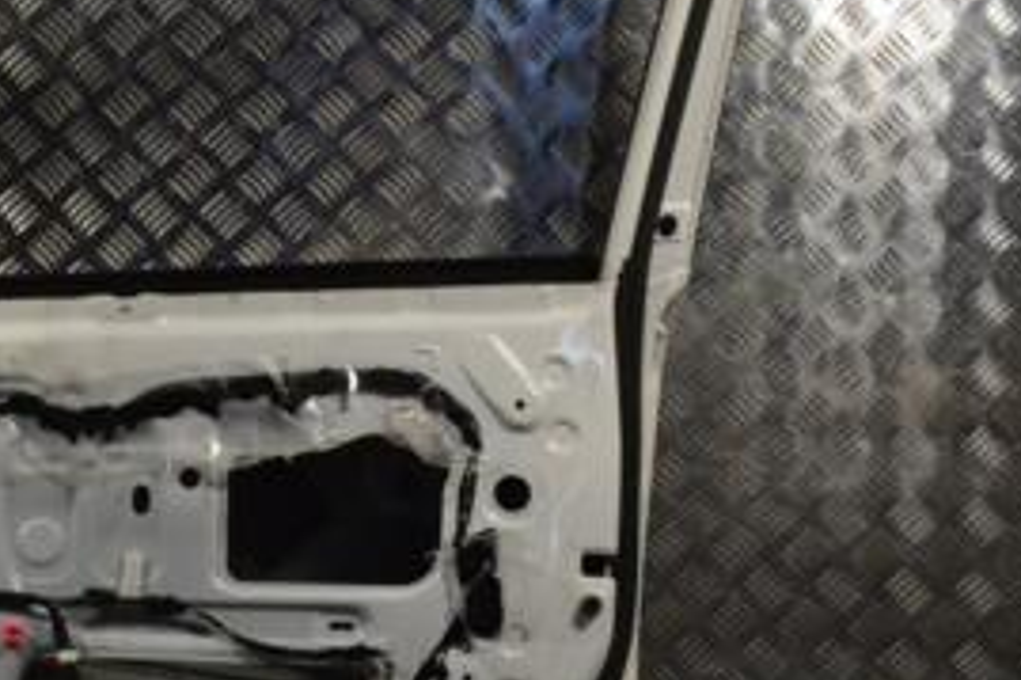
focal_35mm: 87
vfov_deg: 15.7
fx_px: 2466
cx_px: 0
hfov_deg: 22.5
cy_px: 456
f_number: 11
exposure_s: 1/500
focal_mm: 26
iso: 3200
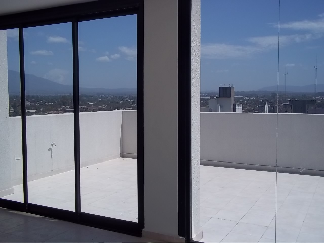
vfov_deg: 39.7
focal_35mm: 36
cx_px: 162
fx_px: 337
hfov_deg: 51.4
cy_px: 122
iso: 80
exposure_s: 1/500
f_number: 8
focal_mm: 6.5
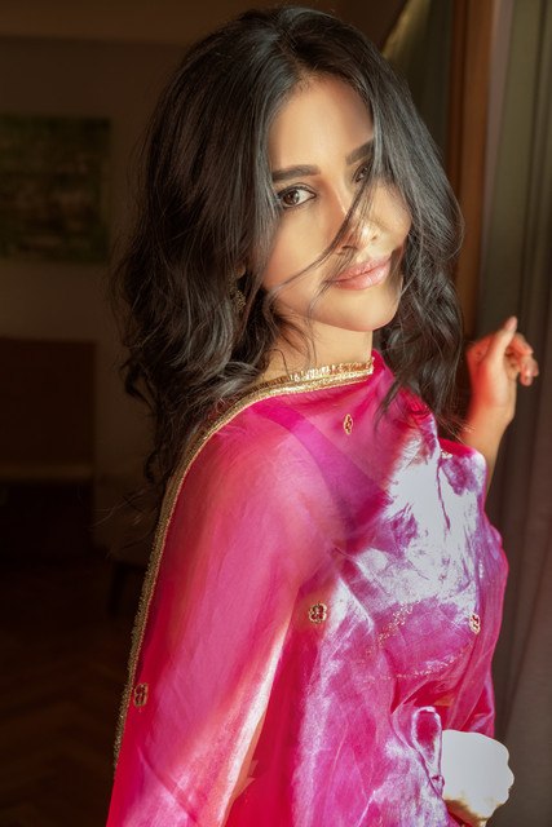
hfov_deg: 31.9
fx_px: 965
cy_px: 414
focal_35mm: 42
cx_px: 276
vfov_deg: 46.4
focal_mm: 42
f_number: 5
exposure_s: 1/200
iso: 1000
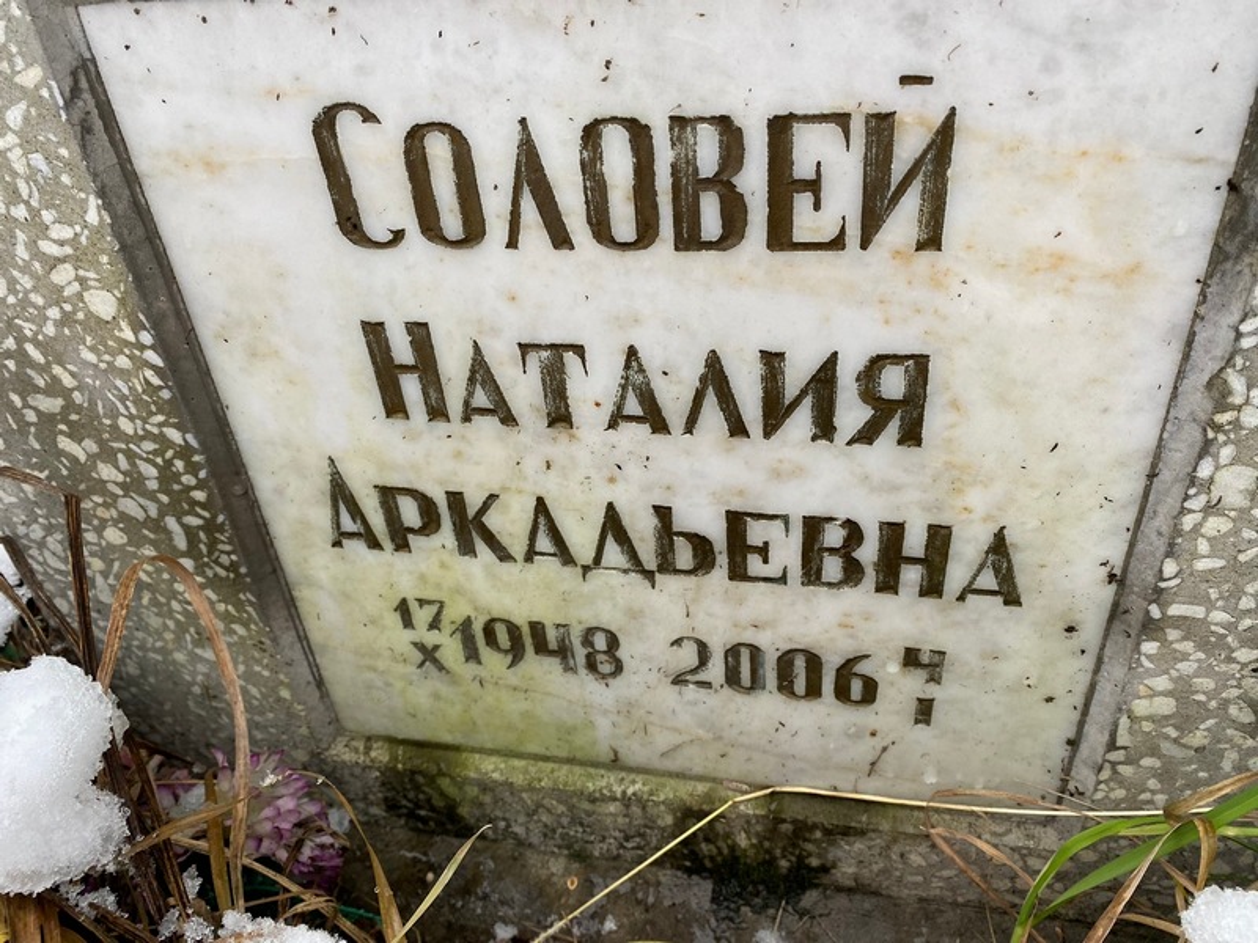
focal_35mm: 26
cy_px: 472
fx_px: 945
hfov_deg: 67.3
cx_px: 629
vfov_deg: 53.1
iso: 64
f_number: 1.8
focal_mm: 4.25
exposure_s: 1/122
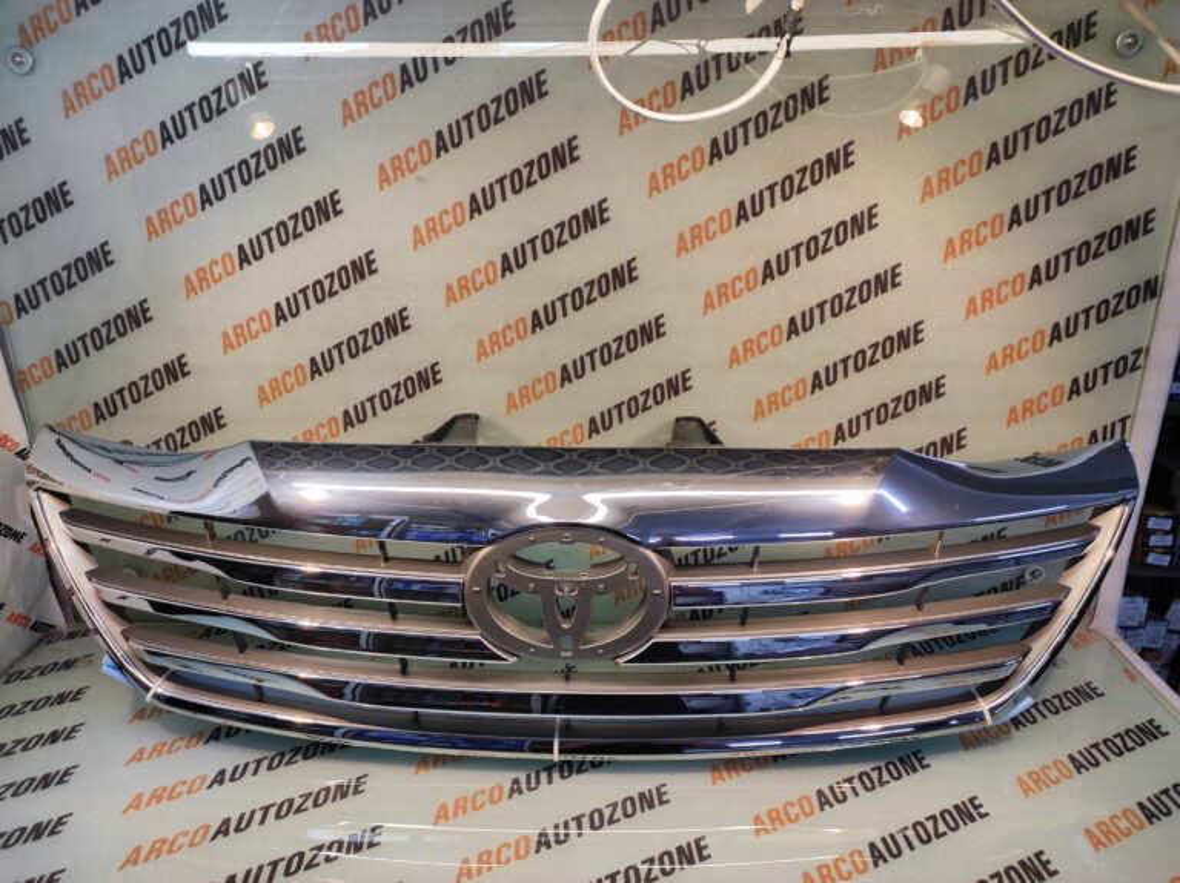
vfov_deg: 74.7
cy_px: 442
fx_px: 579
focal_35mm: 17
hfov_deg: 91.1
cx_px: 590
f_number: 1.79
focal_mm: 4.74
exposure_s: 1/33
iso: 93
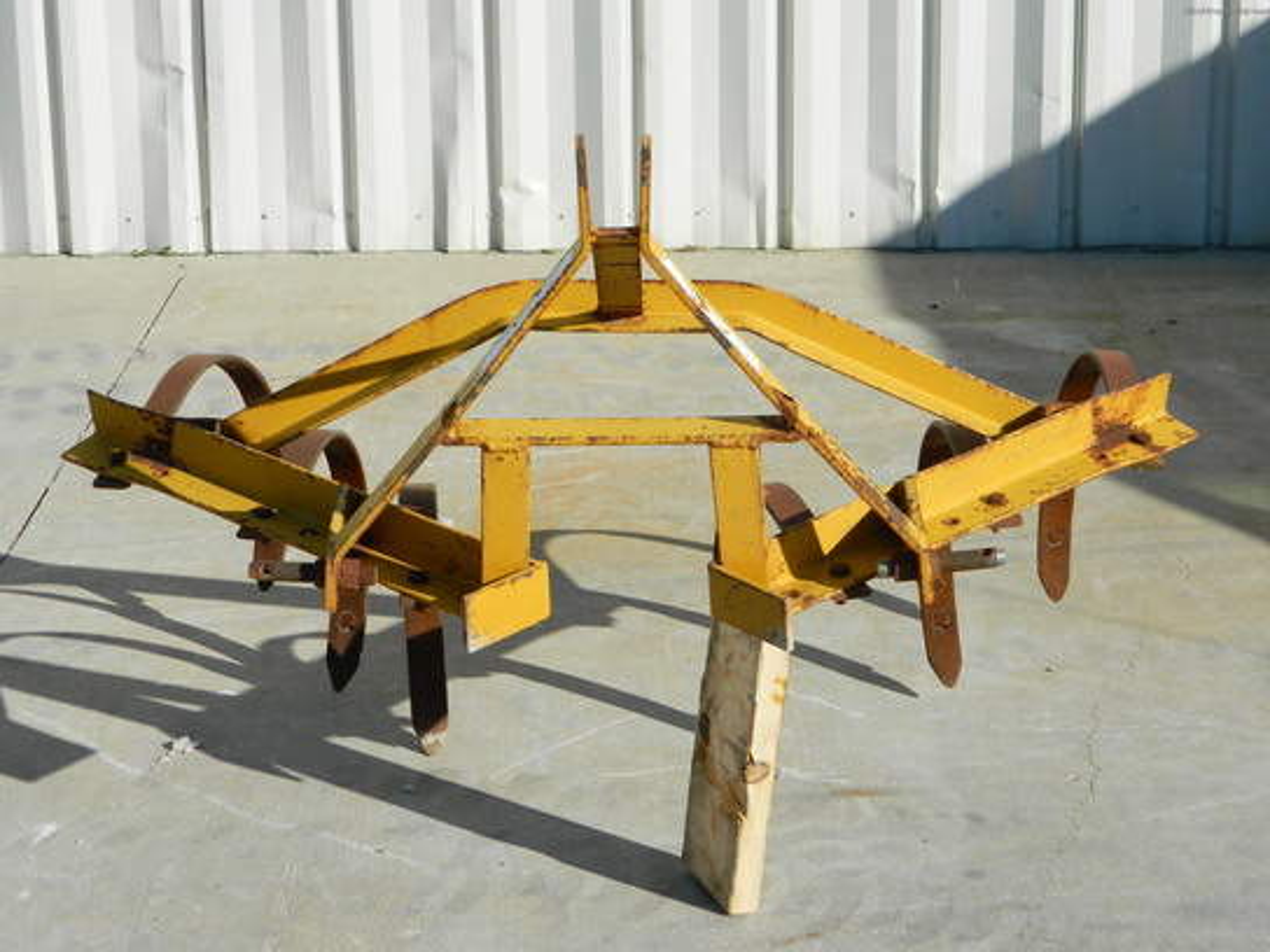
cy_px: 476
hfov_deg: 23.3
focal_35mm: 84
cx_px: 635
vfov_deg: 17.6
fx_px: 3082
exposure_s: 1/800
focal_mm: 15.1
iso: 80
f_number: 4.2
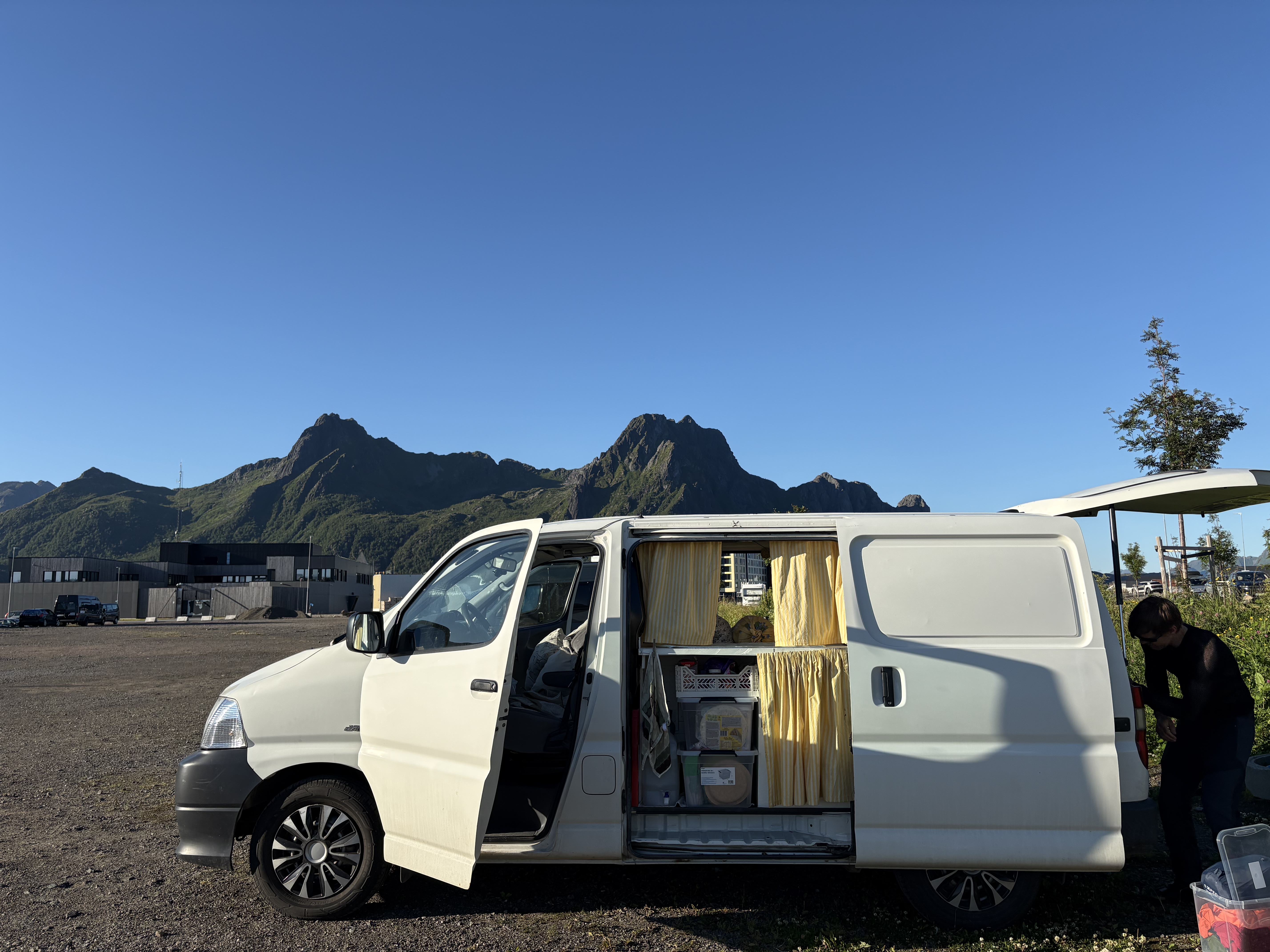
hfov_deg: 67.3
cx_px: 635
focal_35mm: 26
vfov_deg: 53.1
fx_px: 954
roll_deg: +1.9
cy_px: 476
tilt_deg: +7.8
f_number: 1.6
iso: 50
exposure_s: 1/2865
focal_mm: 5.96
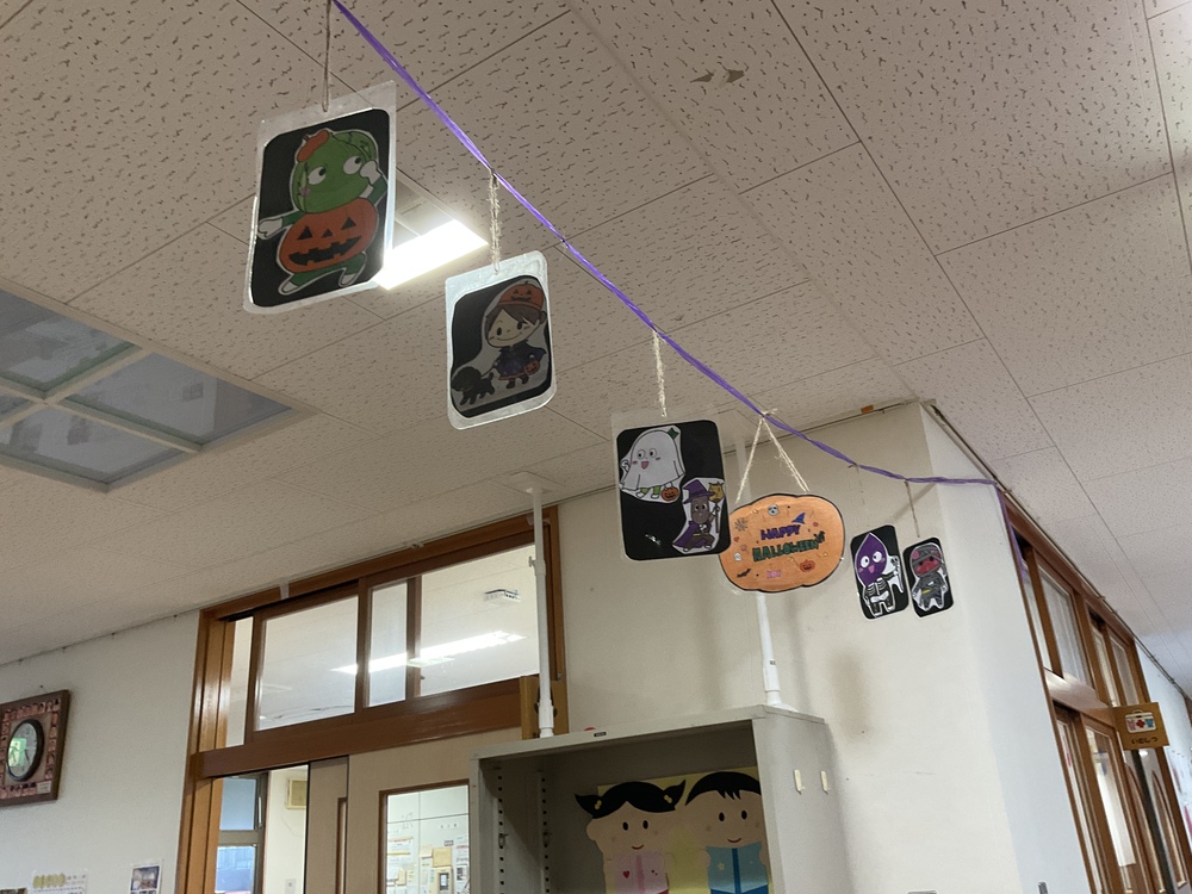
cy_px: 447
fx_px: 999
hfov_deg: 61.7
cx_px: 596
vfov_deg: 48.2
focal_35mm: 29
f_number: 1.8
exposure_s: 1/60
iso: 125
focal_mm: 3
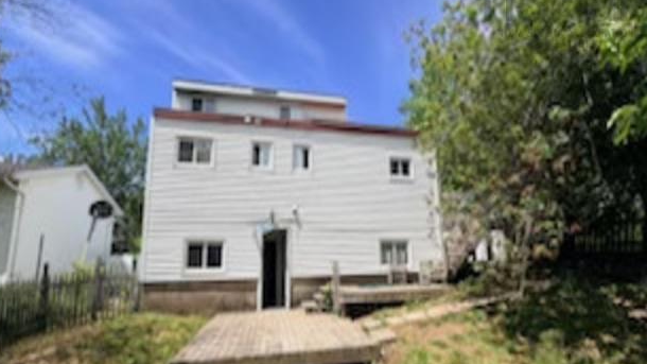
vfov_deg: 66.9
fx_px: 274
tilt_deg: +11.0
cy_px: 198
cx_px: 325
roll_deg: +1.1
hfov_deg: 99.4
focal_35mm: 16
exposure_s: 1/820
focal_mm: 2.22
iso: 20
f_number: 2.2
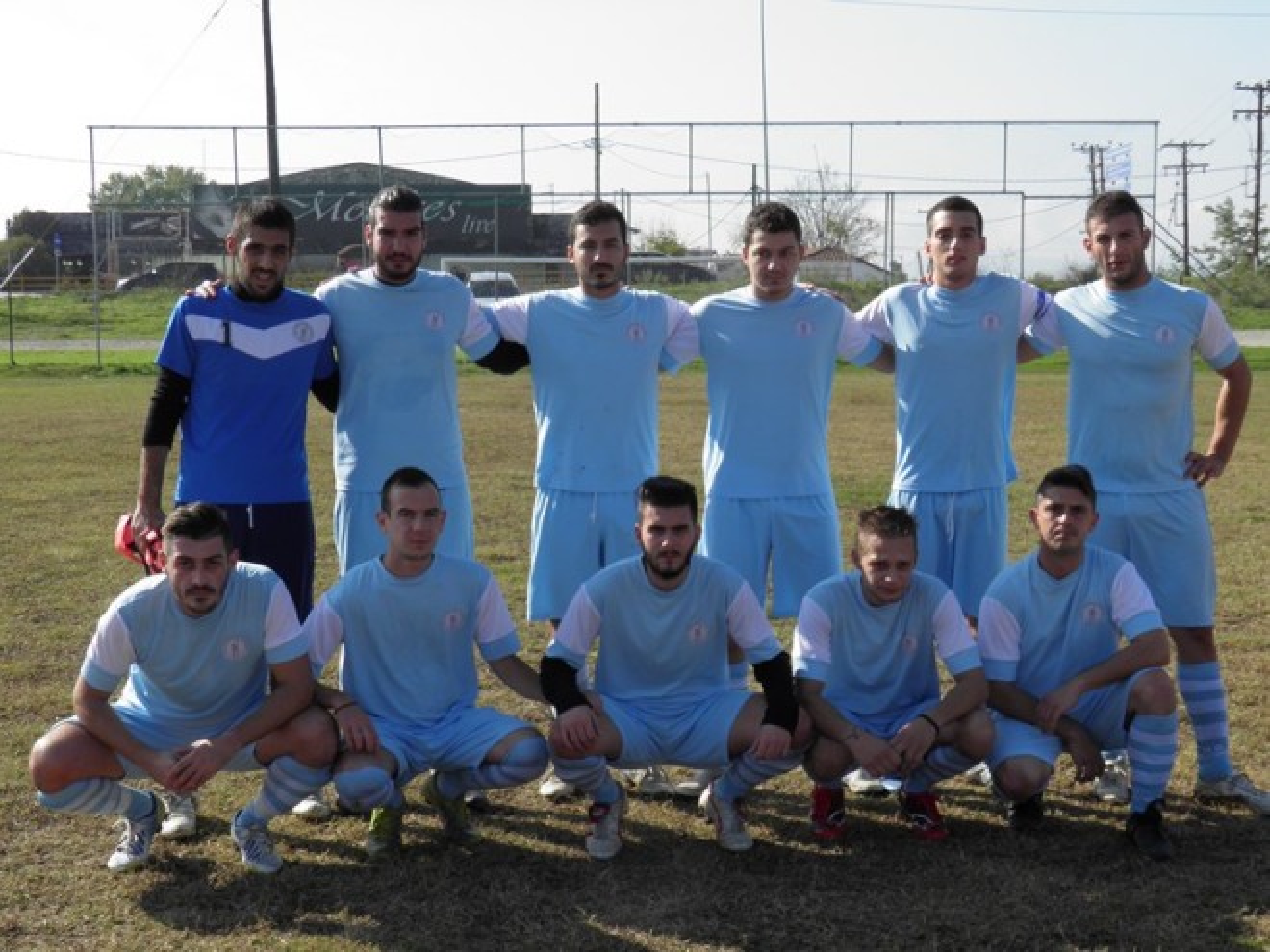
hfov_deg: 34.9
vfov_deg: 26.6
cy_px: 476
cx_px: 635
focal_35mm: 55
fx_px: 2018
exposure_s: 1/250
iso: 50
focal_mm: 10
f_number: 5.8
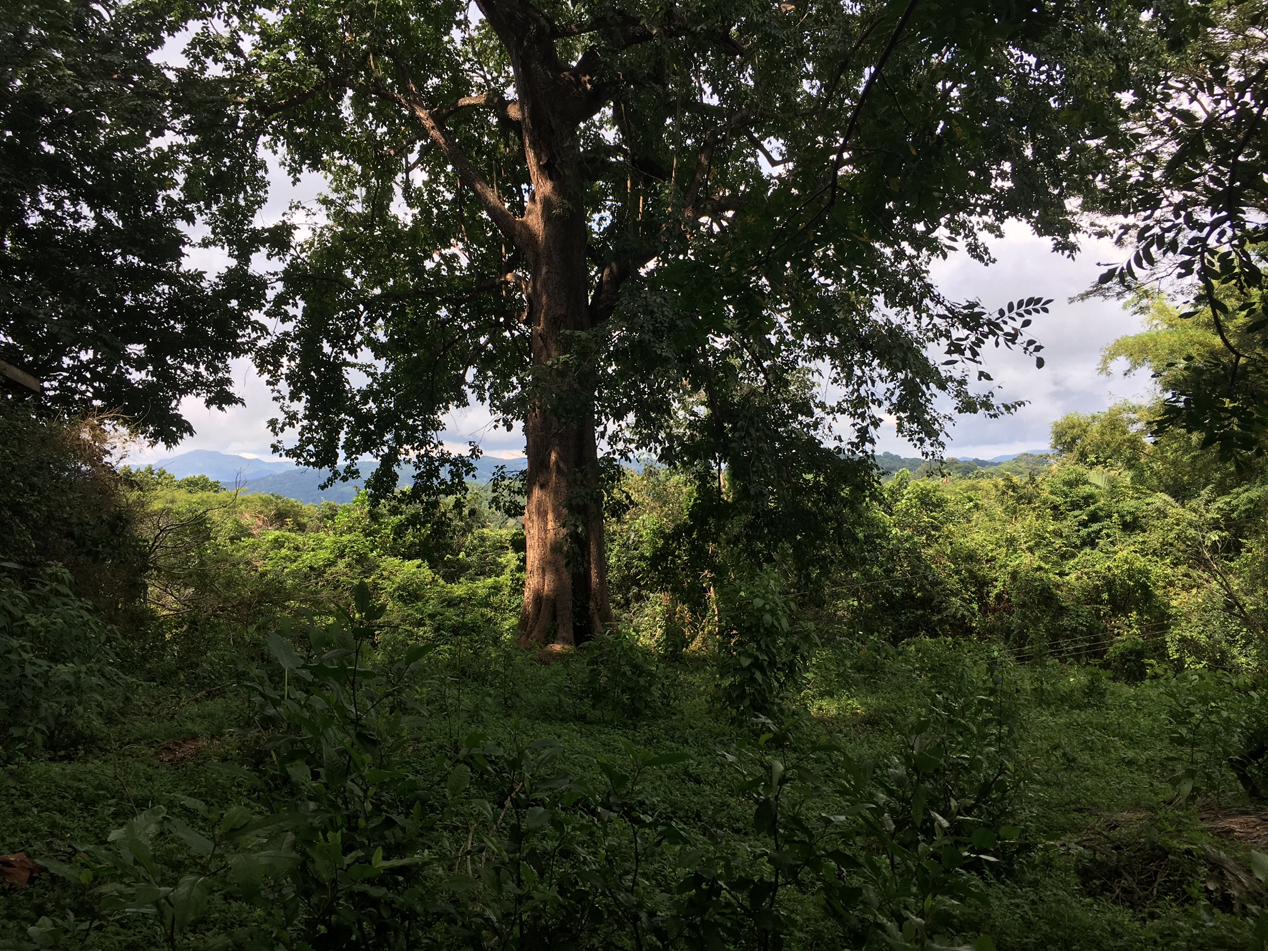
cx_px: 634
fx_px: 1062
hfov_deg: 61.7
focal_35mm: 29
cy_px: 476
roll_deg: +1.6
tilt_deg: +1.3
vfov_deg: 48.2
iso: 25
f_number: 2.2
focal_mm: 4.15
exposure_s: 1/630
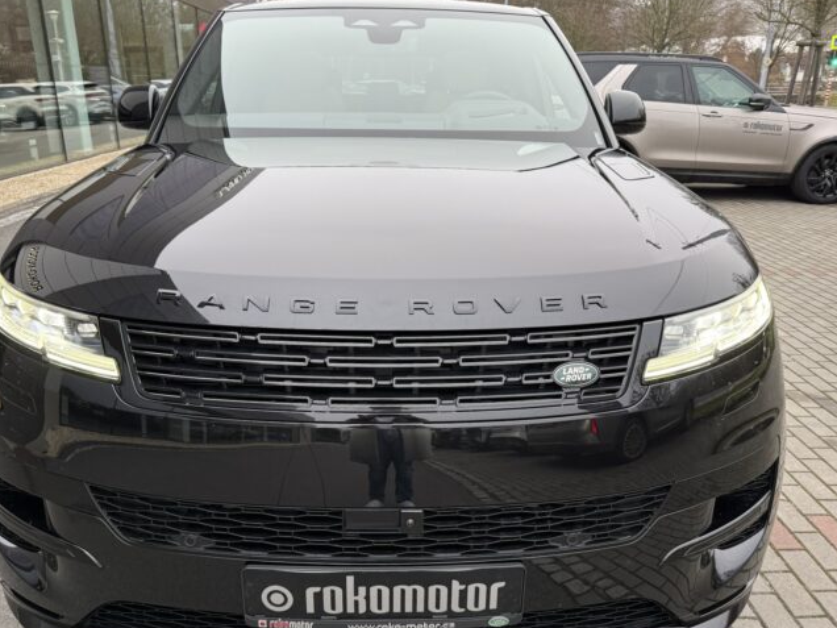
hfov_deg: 61.6
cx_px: 395
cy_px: 346
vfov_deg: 48.2
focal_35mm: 29
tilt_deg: -19.9
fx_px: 701
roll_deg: +0.7
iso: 200
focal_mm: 6.76
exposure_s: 1/100
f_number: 1.78
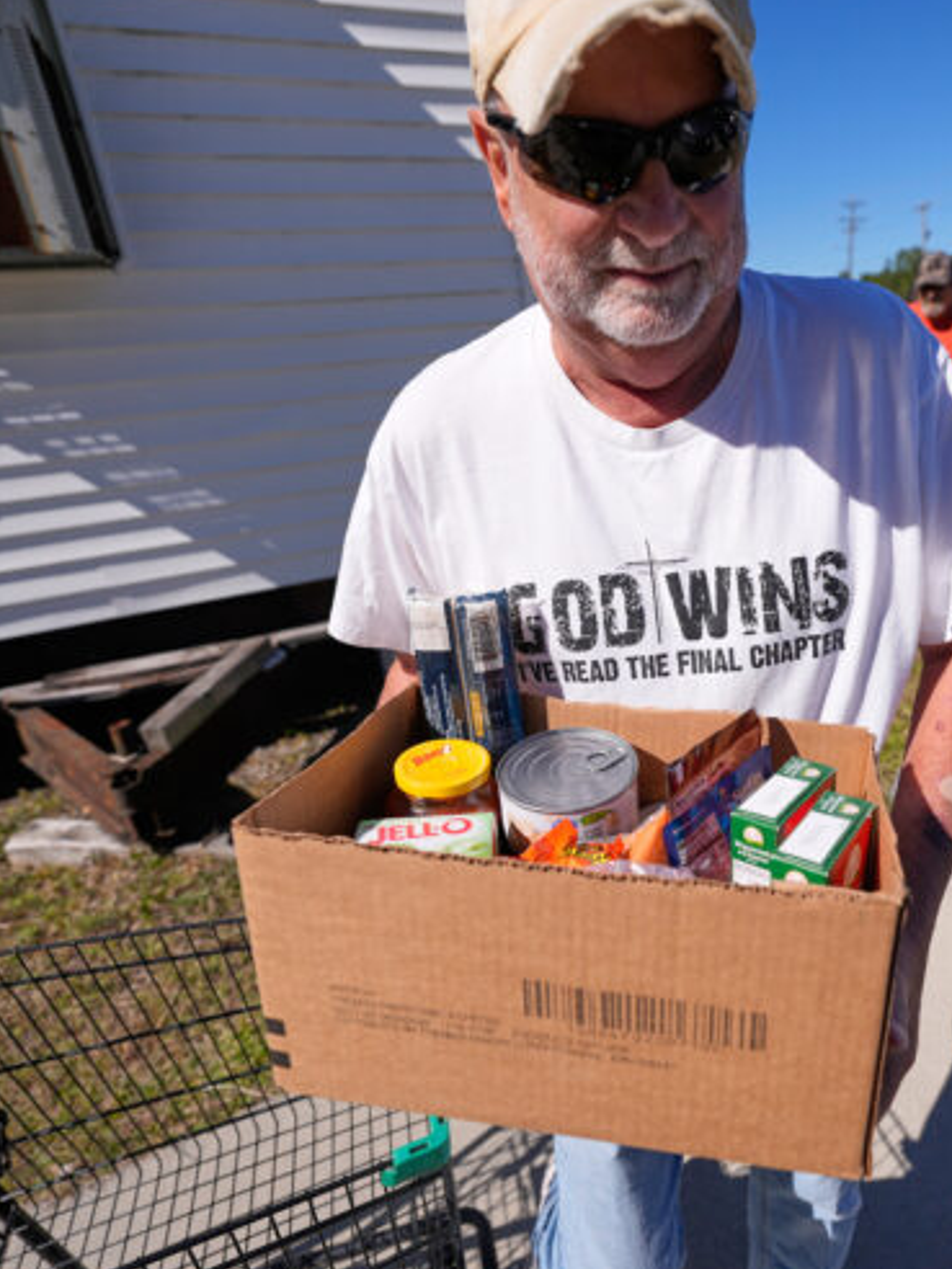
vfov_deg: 79.0
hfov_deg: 61.1
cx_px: 673
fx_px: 770
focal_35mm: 21
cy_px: 627
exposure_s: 1/10000
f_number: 2.8
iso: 320
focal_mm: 14
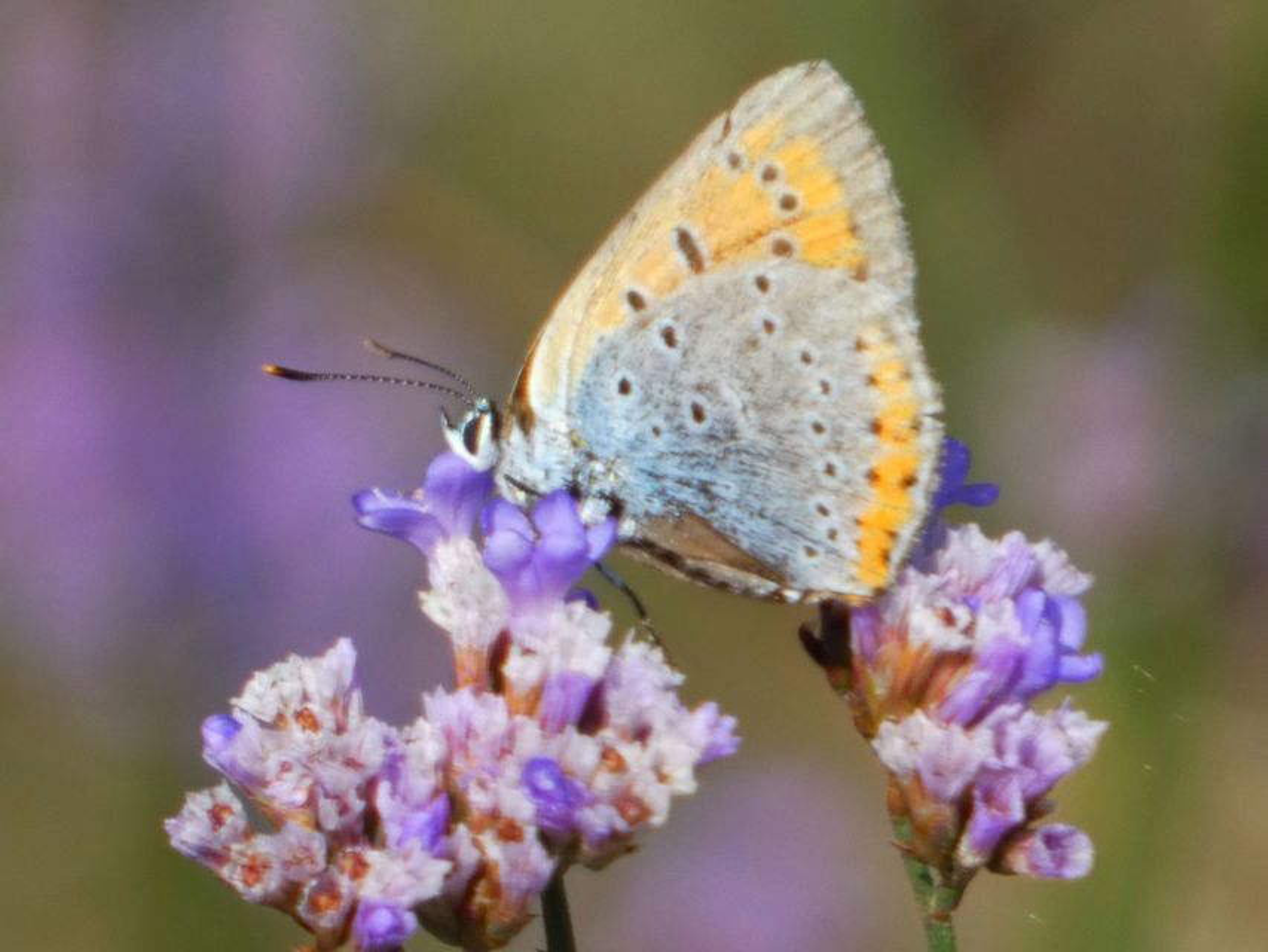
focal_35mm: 1060
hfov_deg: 1.9
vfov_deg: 1.4
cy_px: 476
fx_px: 38834
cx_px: 634
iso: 80
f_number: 5.7
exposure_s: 1/160
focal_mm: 189.9
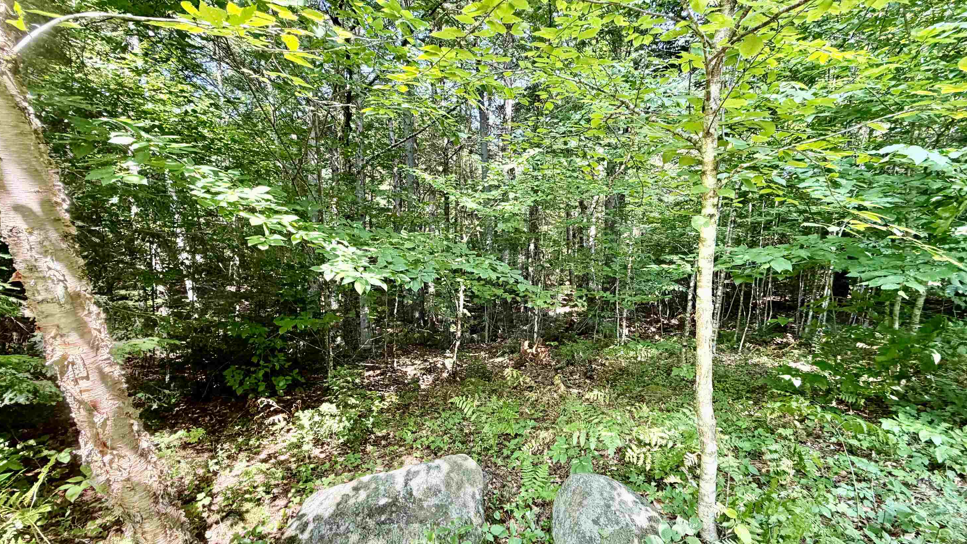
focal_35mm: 16
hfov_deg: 99.4
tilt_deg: -0.9
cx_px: 492
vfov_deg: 67.0
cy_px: 296
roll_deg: -0.9
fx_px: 410
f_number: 2.2
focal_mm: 2.22
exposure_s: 1/121
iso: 160
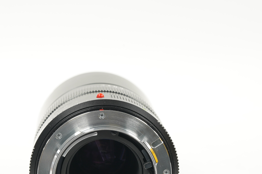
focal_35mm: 133
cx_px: 107
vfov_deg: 10.3
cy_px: 127
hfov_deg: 15.4
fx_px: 967
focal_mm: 90
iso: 200
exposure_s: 1/1.25
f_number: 11
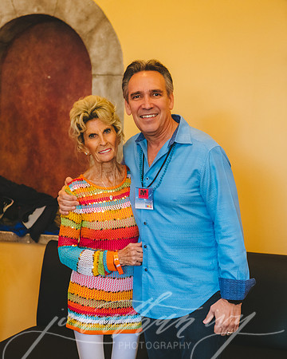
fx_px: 777
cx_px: 136
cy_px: 180
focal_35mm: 73
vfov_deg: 26.0
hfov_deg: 20.9
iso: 1600
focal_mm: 52
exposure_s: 1/160
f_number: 3.5
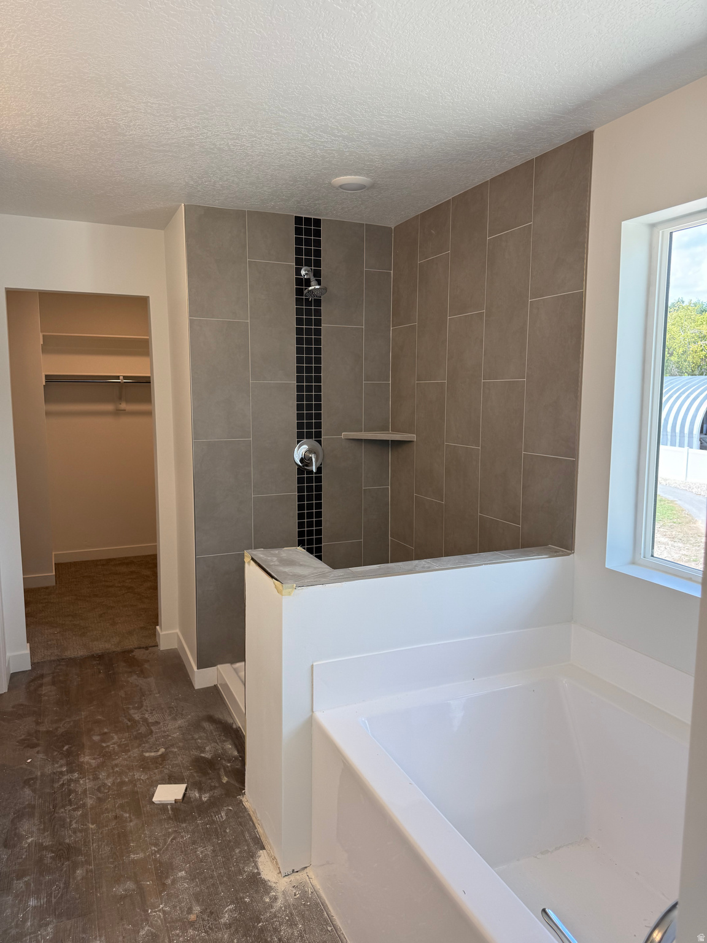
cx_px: 354
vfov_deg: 71.6
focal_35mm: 24
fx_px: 654
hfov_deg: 56.8
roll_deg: -0.4
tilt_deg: -6.3
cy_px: 472
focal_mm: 6.76
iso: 64
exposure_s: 1/203
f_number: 1.78
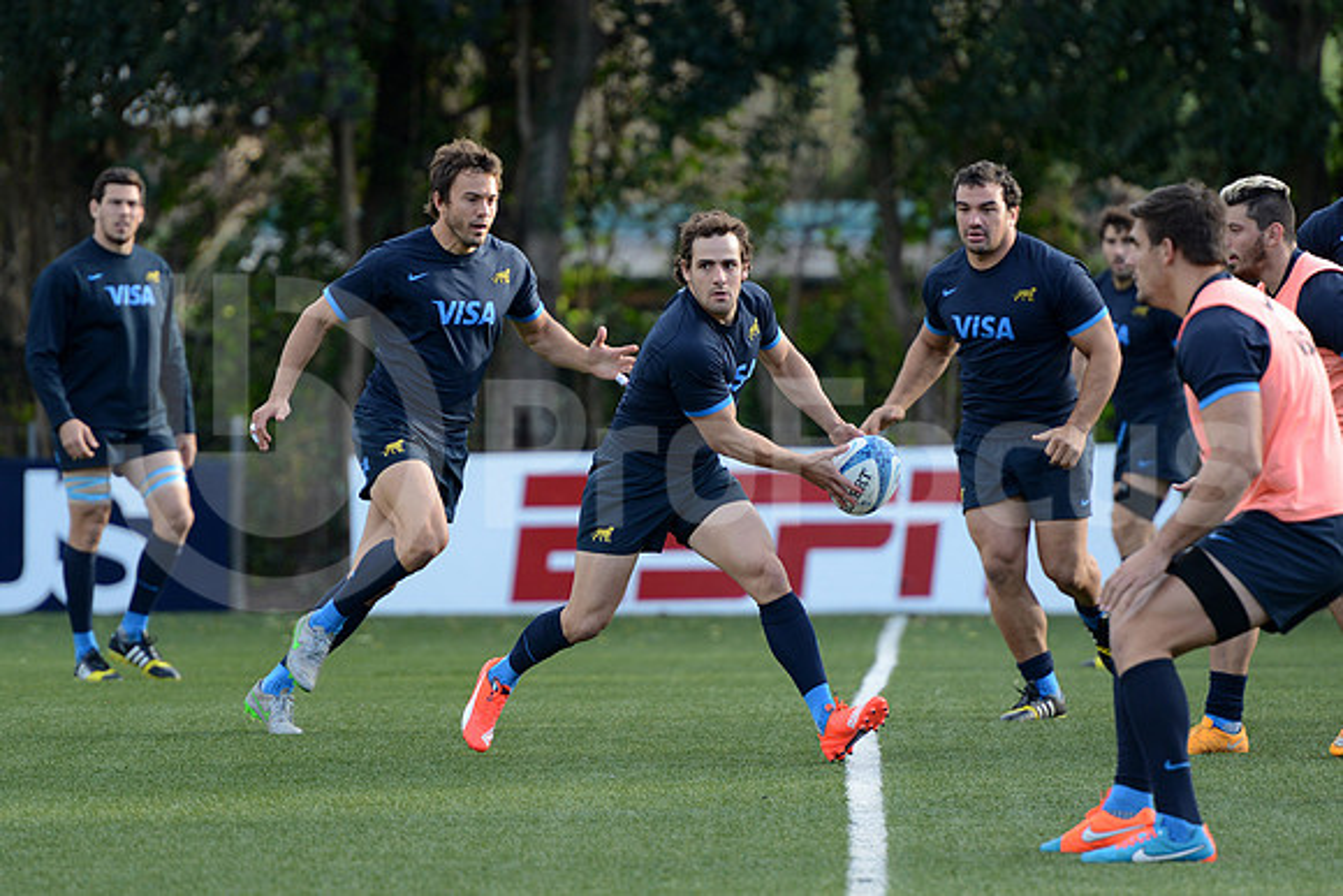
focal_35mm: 270
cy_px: 448
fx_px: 10074
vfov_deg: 5.1
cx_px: 672
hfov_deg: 7.6
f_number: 4
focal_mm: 270
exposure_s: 1/640
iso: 800
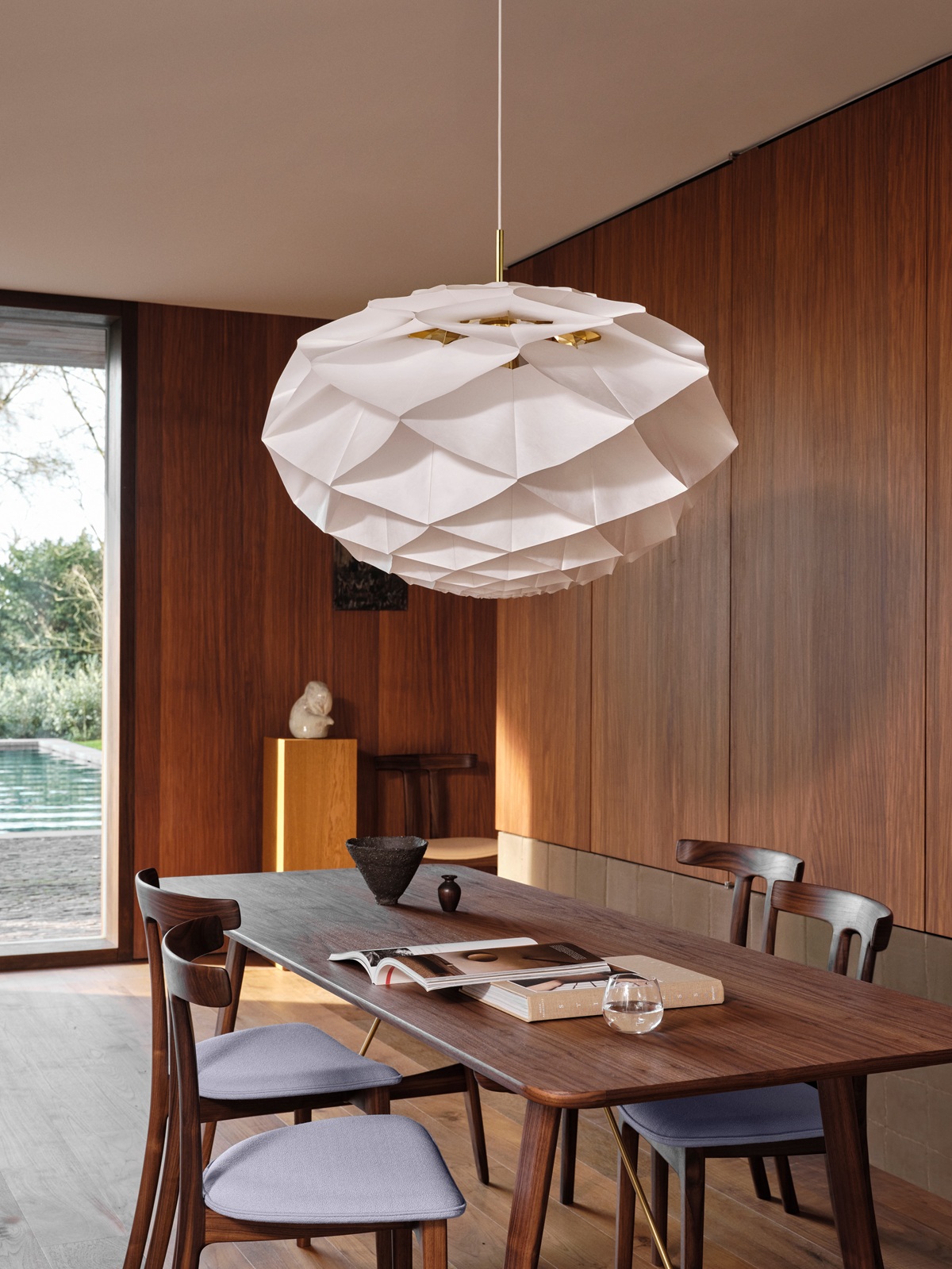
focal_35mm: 45
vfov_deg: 42.1
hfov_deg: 32.2
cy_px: 634
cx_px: 476
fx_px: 1649
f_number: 10
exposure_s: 1/20
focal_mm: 56.5
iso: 640
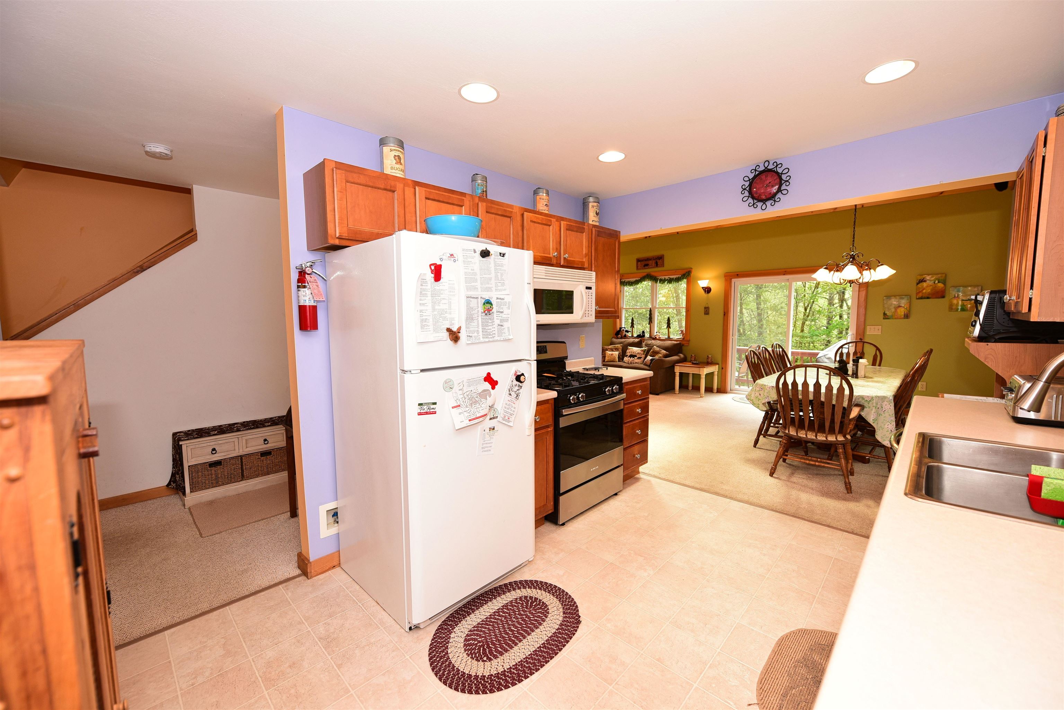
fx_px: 414
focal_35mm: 14
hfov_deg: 104.2
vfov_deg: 81.2
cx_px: 532
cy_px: 355
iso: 250
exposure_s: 1/60
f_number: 4
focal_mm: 14
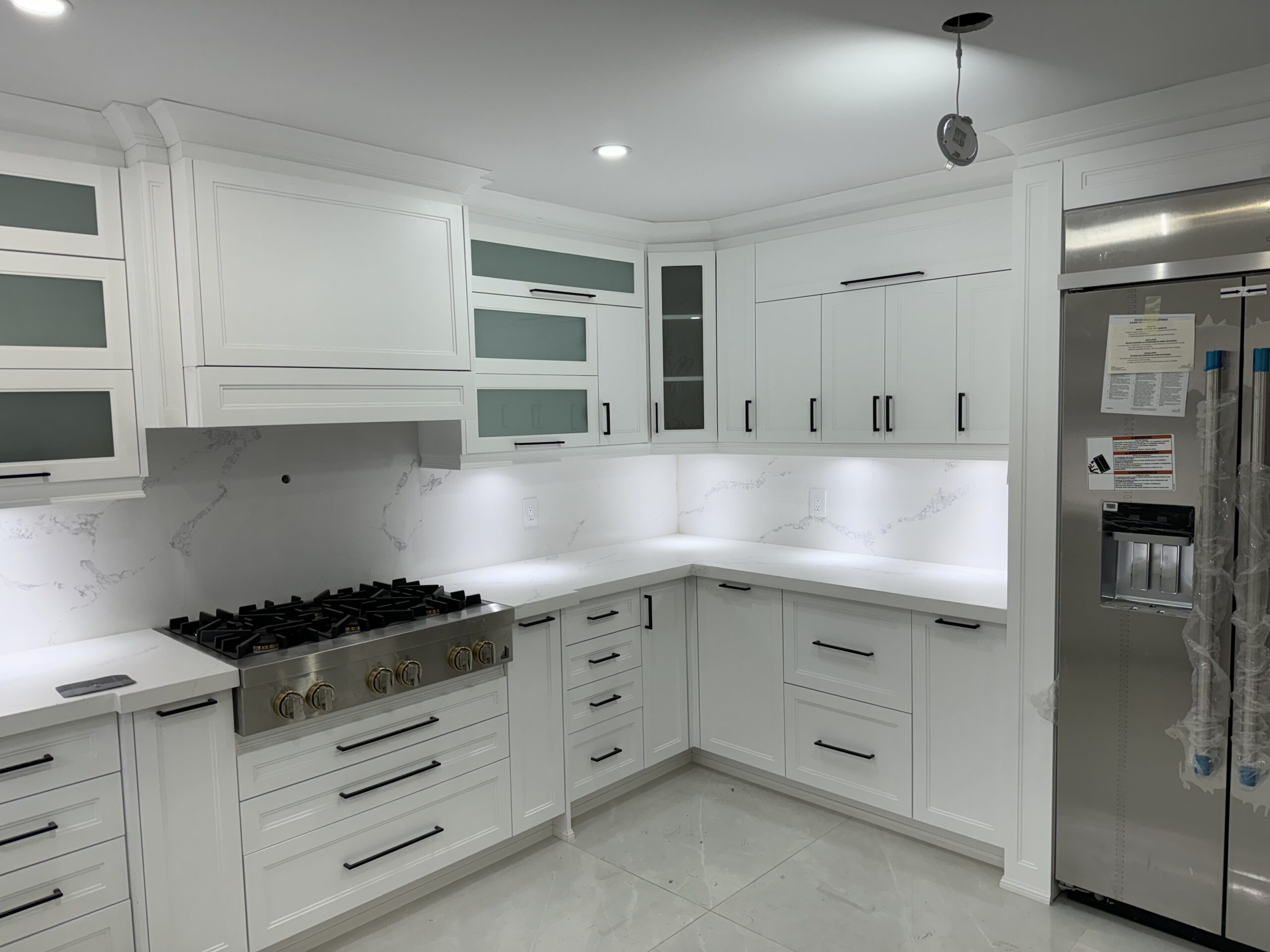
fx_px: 881
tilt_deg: -4.2
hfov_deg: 71.6
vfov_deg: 56.8
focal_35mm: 24
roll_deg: +2.0
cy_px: 476
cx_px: 635
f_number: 1.78
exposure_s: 1/202
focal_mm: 6.76
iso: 64
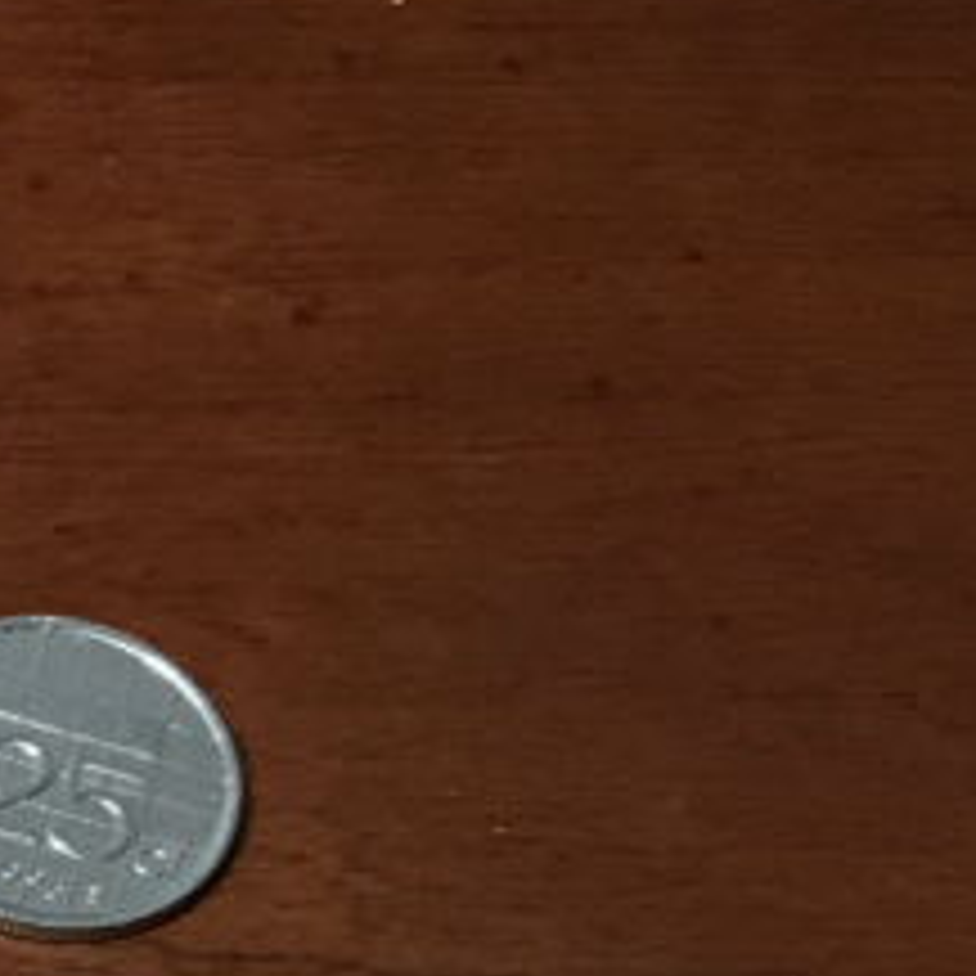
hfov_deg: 13.4
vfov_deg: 14.0
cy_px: 1583
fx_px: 3636
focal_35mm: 114
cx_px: -900
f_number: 1.8
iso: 40
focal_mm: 3.99
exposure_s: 1/15
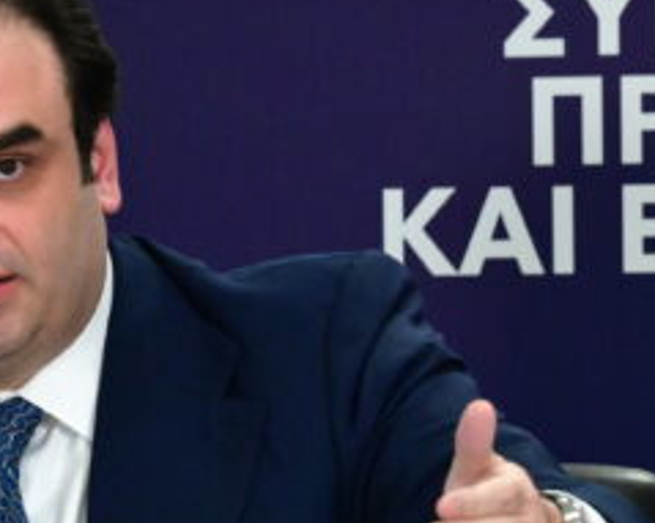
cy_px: 397
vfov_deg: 3.0
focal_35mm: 518
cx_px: 682
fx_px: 10038
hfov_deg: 3.7
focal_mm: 115
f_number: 5.6
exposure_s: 1/400
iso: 6400
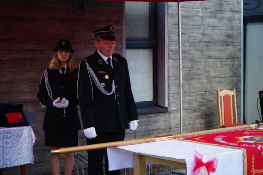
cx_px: 132
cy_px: 88
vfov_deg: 18.1
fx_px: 547
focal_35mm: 75
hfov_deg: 27.0
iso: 200
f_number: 4.5
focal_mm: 50
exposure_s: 1/250
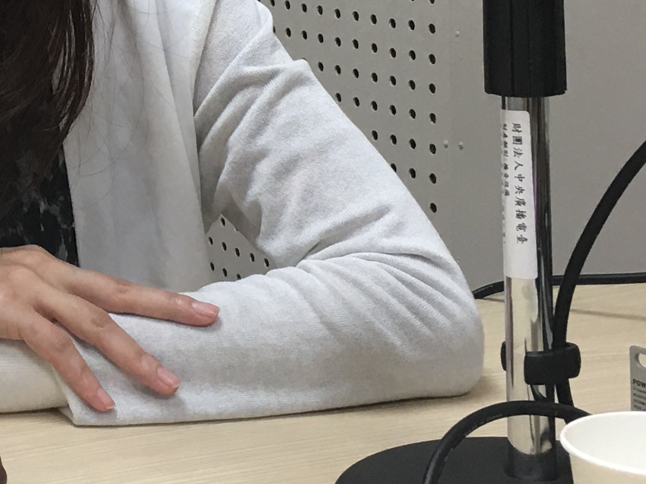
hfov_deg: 16.5
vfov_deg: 12.7
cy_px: -88
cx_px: -141
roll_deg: +1.3
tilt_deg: -3.5
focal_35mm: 114
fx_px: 2127
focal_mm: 4.15
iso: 25
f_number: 2.2
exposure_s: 1/30
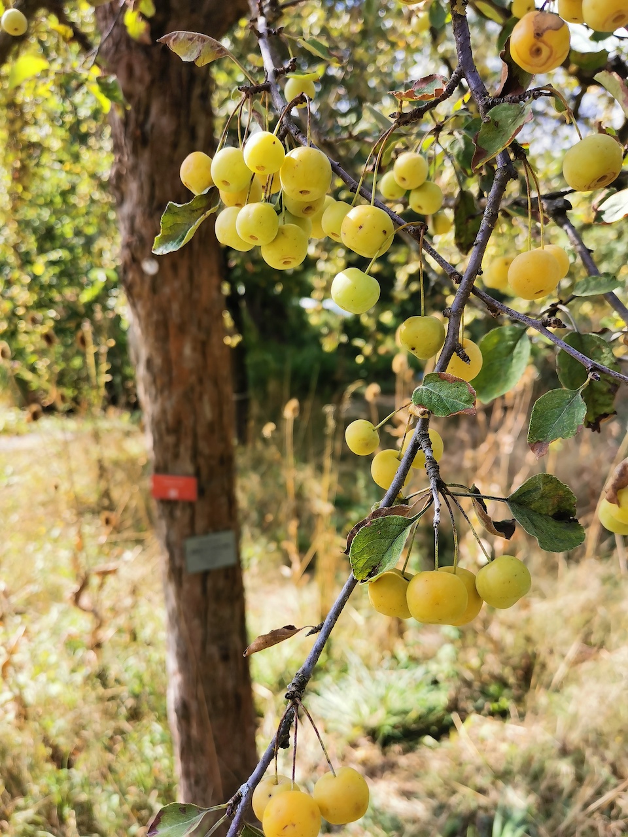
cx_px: 314
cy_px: 418
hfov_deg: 46.8
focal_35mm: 30
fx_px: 726
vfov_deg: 60.0
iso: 50
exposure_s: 1/832
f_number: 1.8
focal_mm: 5.58
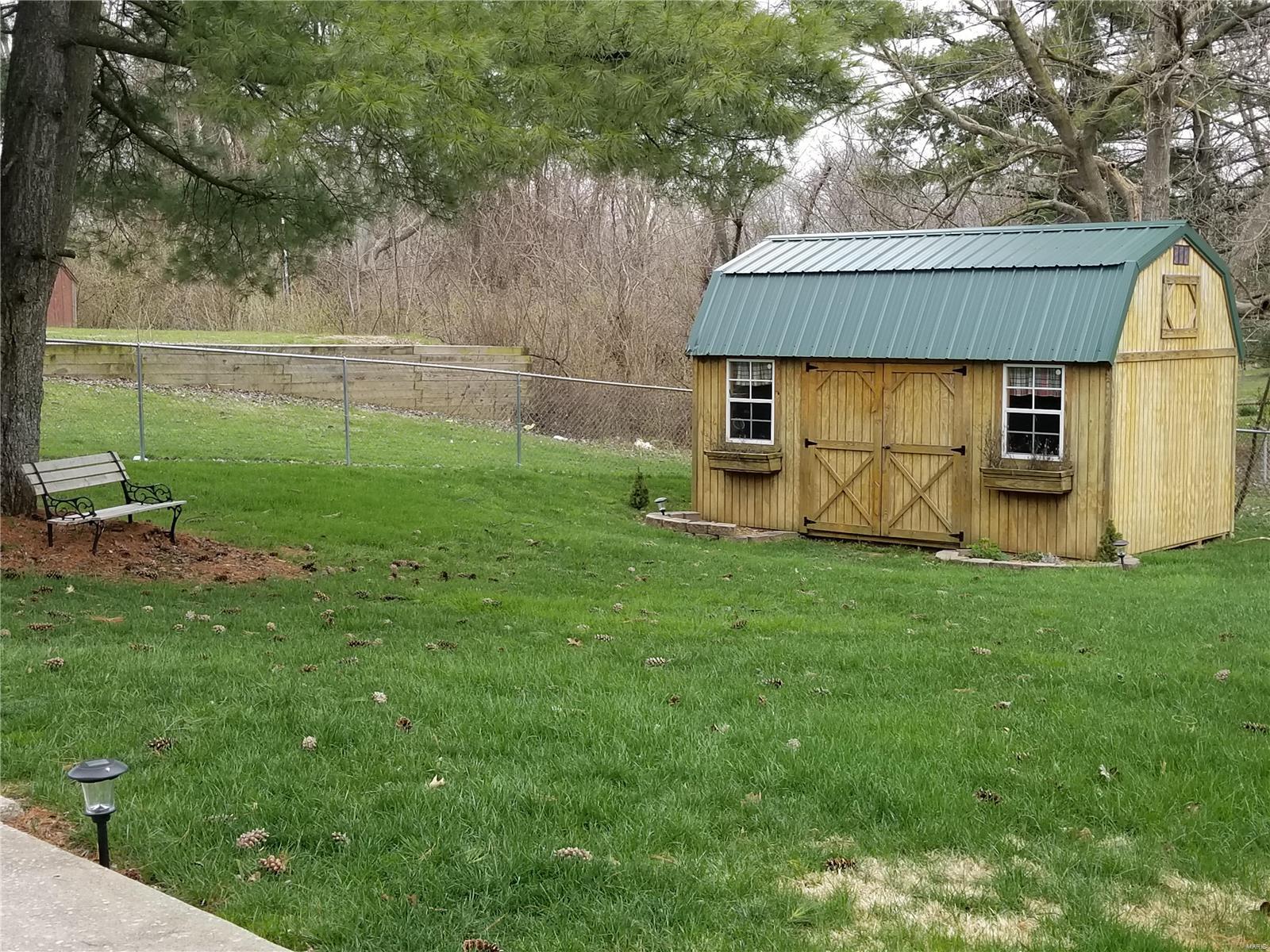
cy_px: 476
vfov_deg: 53.1
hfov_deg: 67.3
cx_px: 635
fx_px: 954
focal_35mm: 26
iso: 50
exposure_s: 1/532
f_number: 1.7
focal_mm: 4.25
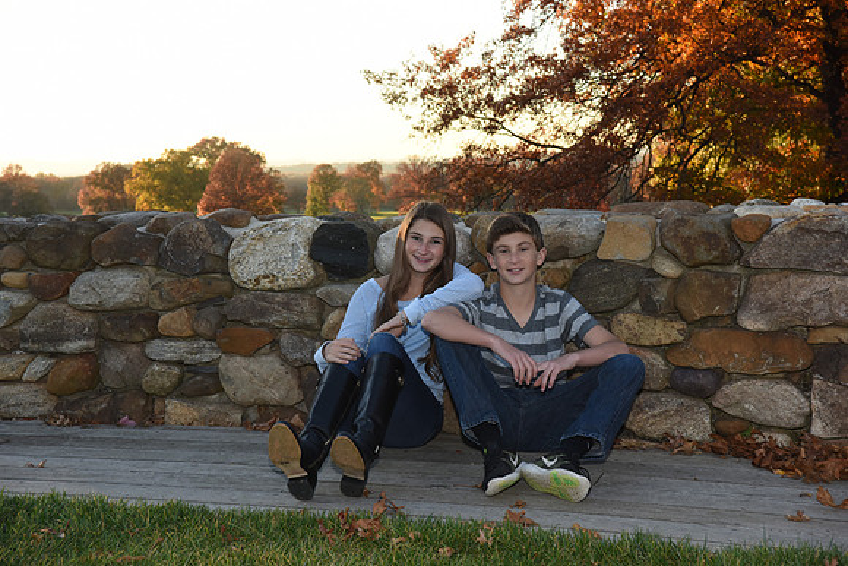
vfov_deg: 24.6
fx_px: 1296
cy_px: 283
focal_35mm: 55
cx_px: 424
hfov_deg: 36.2
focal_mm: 55
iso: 640
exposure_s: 1/200
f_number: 9
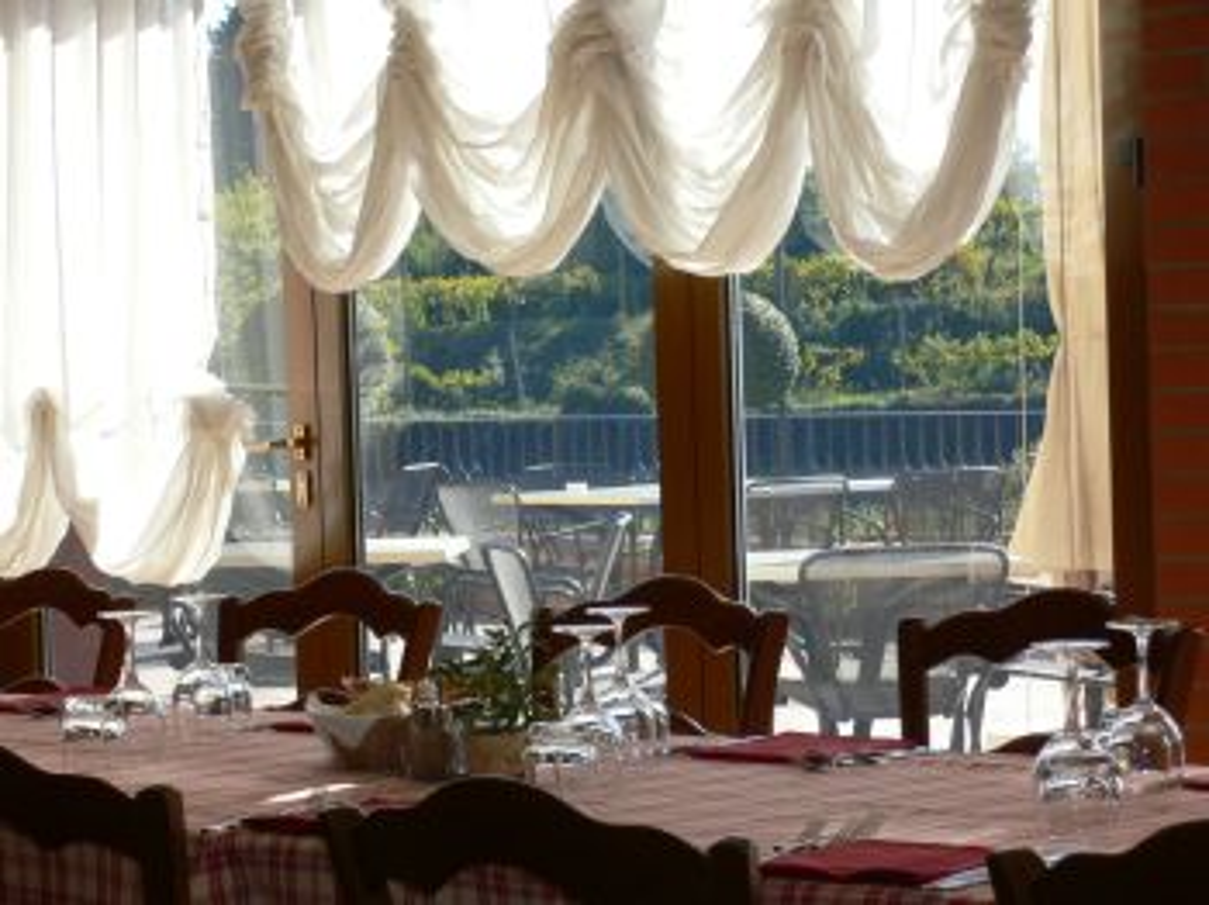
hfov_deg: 18.7
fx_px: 3665
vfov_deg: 14.1
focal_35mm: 105
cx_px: 604
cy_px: 452
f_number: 5
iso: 100
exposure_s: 1/100
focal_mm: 17.4
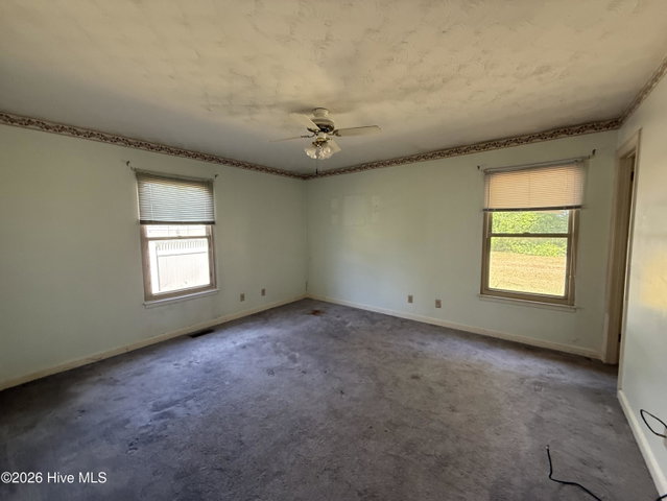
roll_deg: +2.7
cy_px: 250
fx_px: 270
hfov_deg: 102.0
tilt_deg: -7.7
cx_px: 334
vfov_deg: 85.7
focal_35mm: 14
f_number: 2.2
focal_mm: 2.22
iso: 320
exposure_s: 1/99
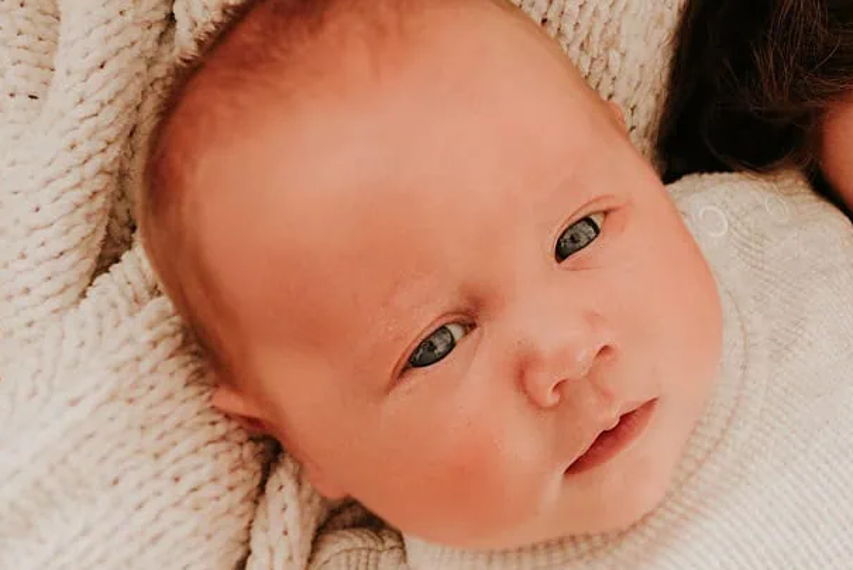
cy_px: 282
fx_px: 2631
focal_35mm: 111
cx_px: 885
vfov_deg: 12.4
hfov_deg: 17.9
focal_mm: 35
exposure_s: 1/250
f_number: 2.5
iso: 1000
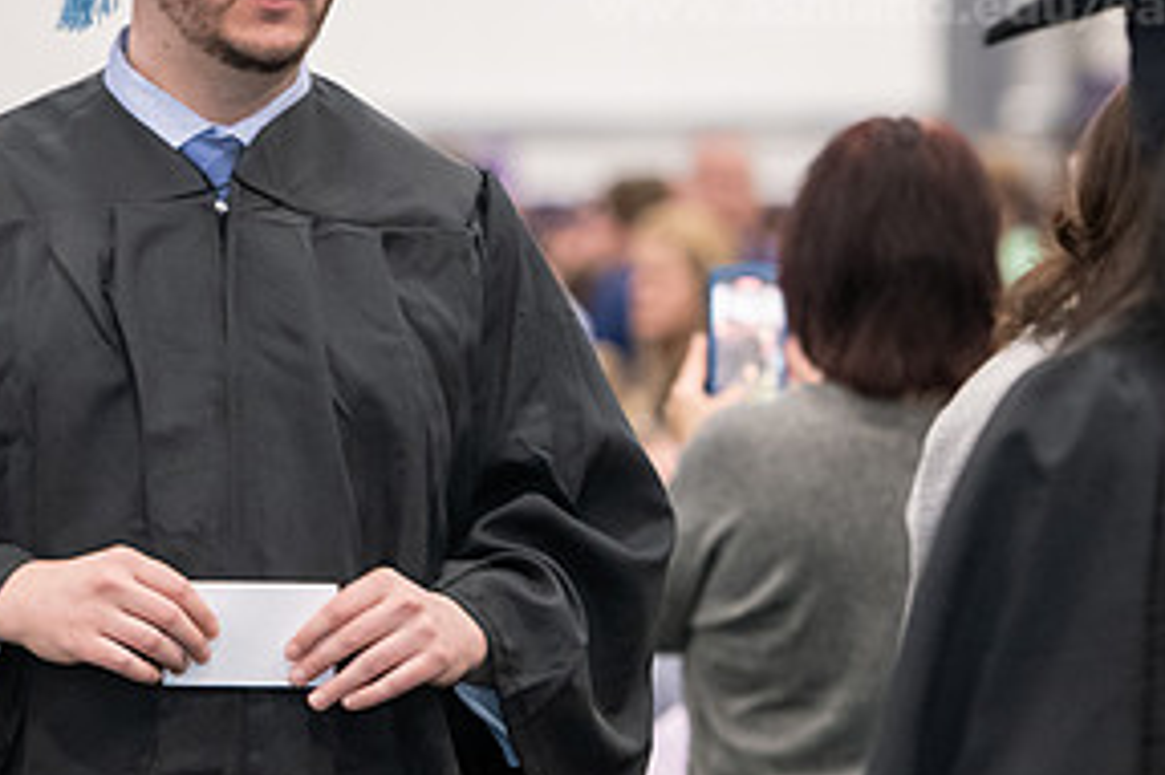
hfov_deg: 7.5
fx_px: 8829
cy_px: 91
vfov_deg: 5.0
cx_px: 402
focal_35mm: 273
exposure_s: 1/200
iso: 3200
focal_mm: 135
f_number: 3.2
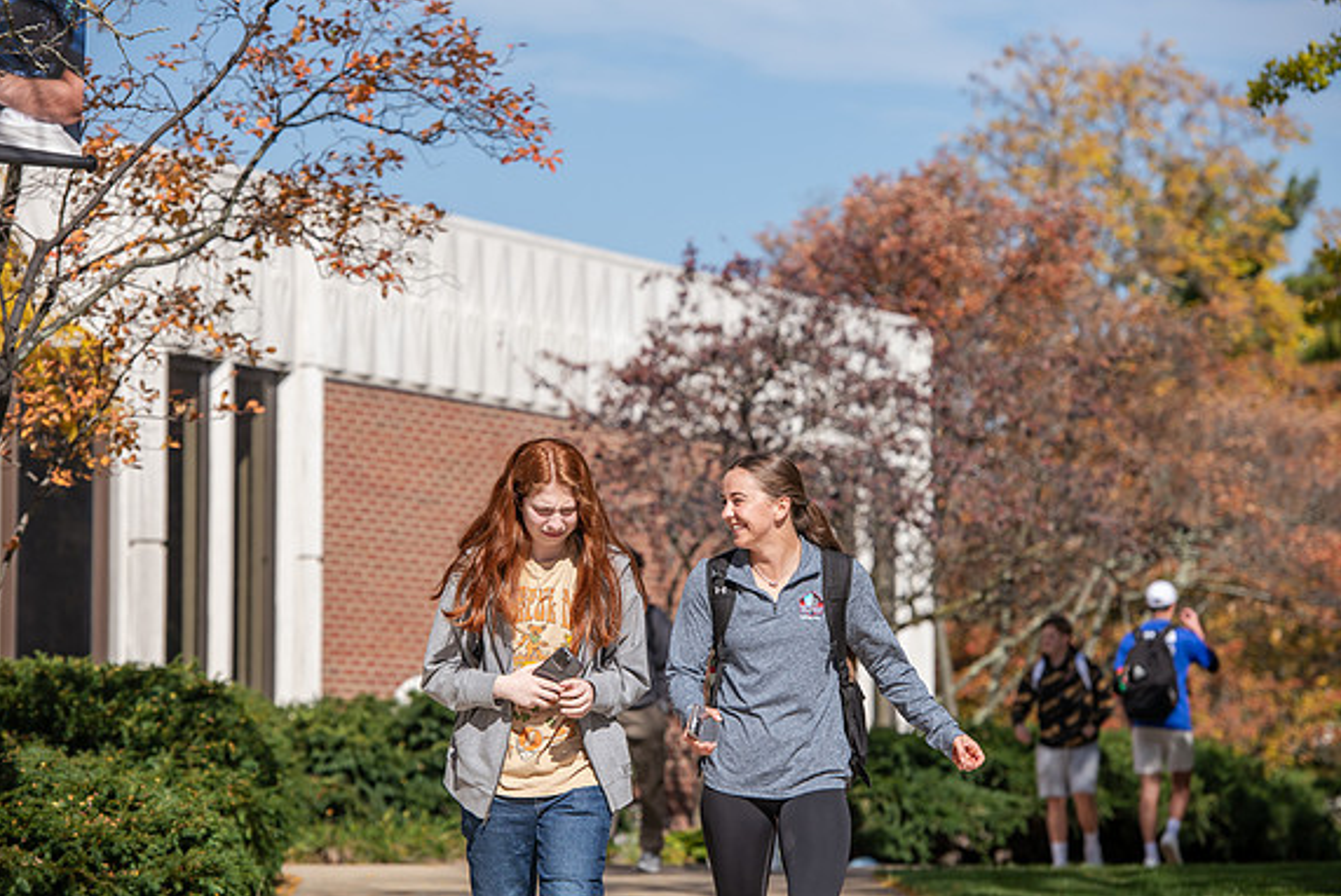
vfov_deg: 9.7
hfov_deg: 14.4
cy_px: 449
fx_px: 5292
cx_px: 670
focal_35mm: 142
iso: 160
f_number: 5.6
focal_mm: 140
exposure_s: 1/800
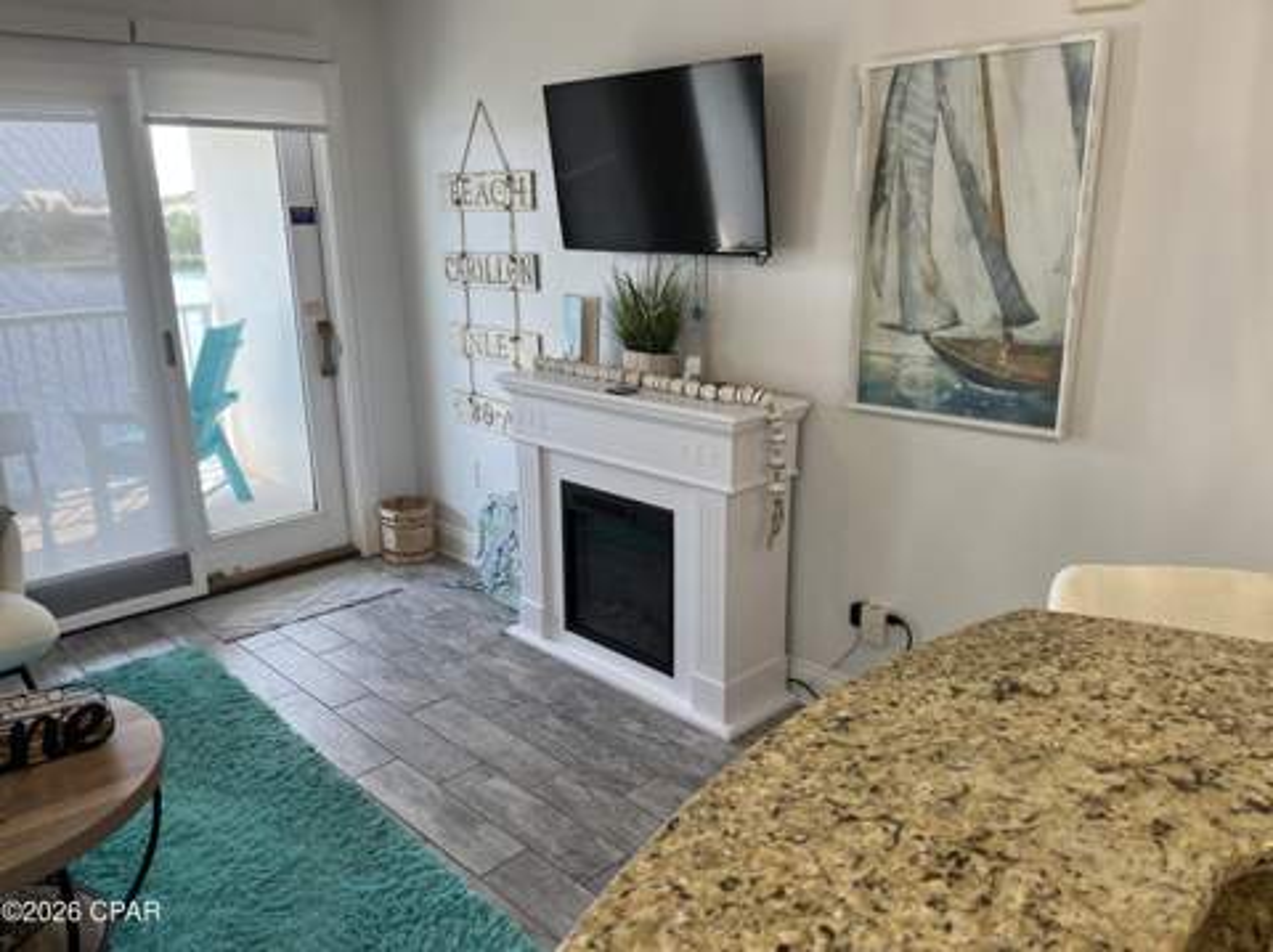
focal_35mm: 26
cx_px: 636
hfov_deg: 67.4
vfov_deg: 53.0
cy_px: 476
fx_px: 955
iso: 80
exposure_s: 1/120
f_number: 1.6
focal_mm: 5.1
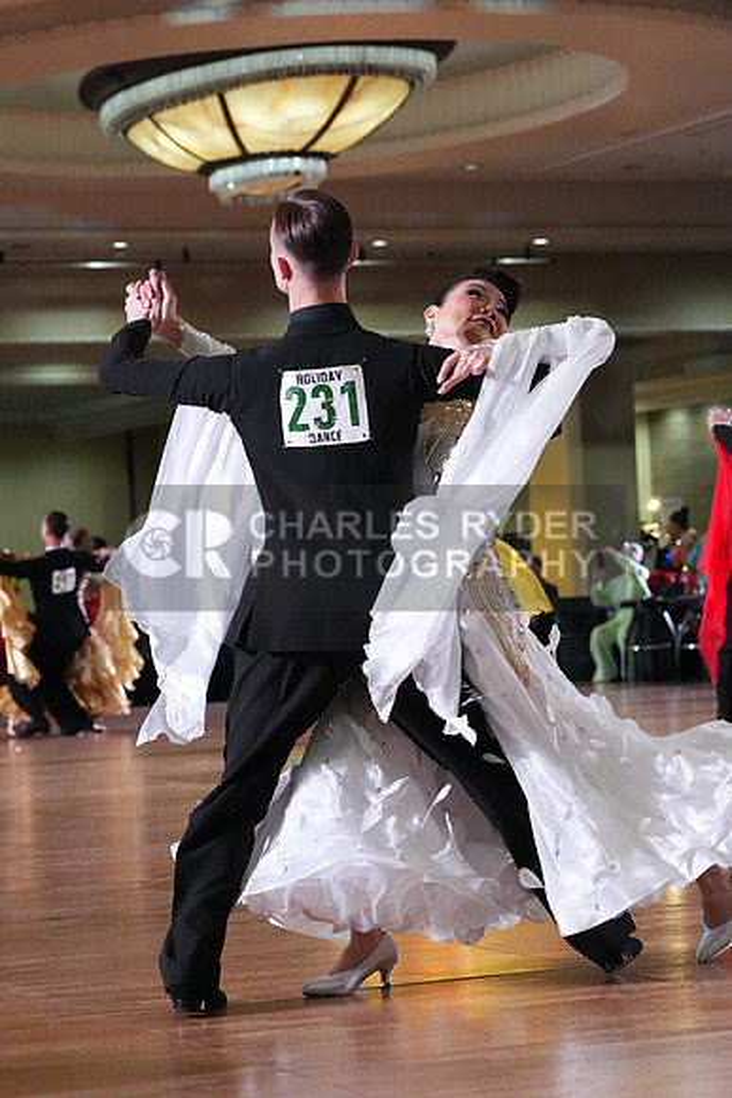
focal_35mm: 112
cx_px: 366
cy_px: 549
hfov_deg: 12.2
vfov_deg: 18.3
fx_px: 3414
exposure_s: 1/400
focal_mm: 112
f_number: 6.3
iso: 10000
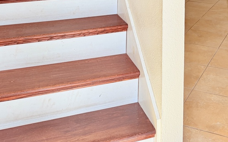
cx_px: 154
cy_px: -70
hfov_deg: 39.8
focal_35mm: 50
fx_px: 310
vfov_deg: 21.6
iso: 100
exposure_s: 1/559
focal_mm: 6.76
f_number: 1.78
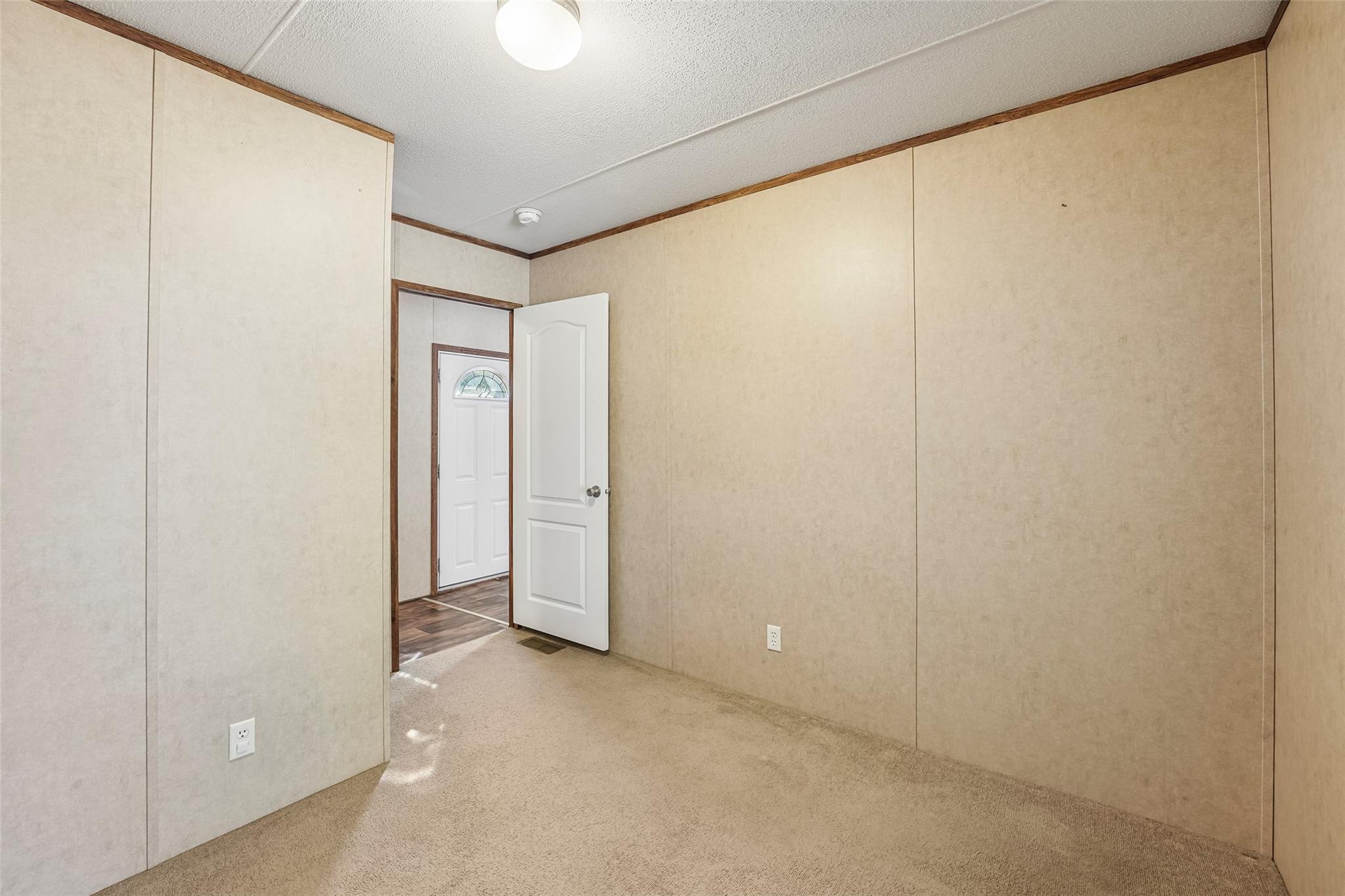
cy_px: 448
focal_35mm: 14
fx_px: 523
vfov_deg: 81.2
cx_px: 672
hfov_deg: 104.3
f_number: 8
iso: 400
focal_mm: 14
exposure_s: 1/6
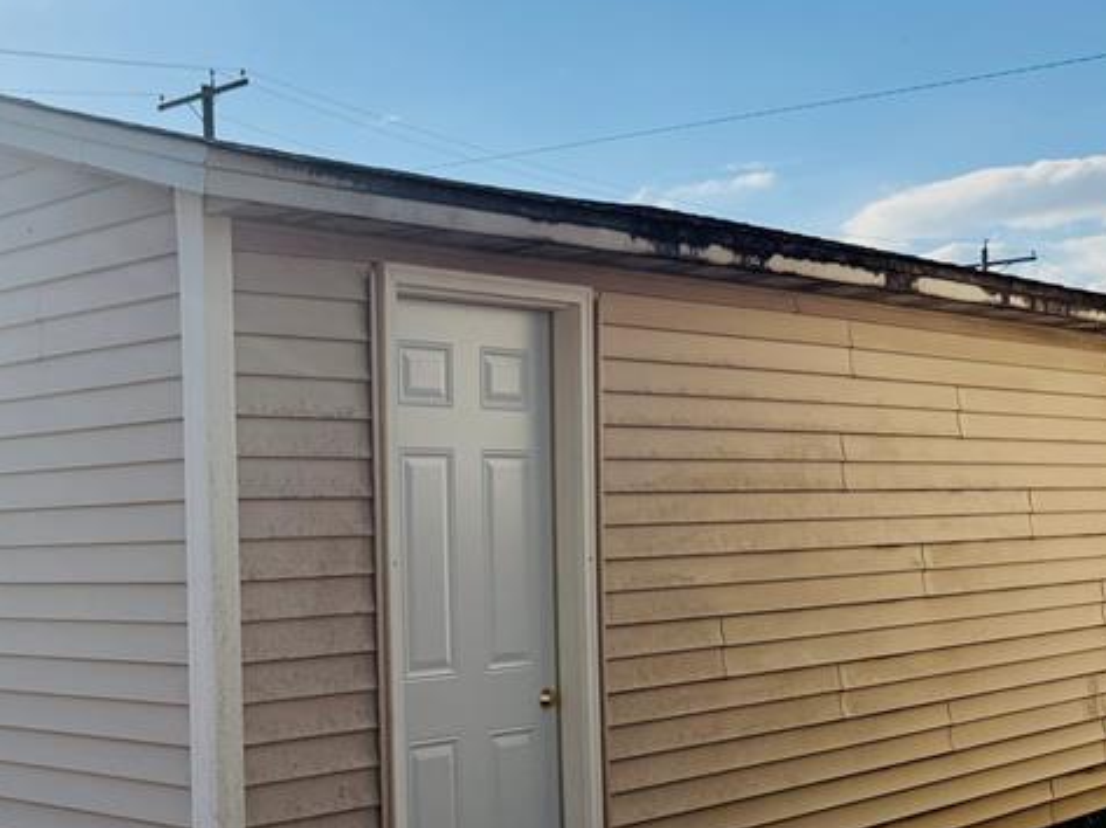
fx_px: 1660
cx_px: 166
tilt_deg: -2.0
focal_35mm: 52
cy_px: 573
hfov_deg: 35.2
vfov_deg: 27.8
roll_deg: +2.0
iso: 100
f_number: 1.78
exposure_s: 1/8130
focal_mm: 6.76
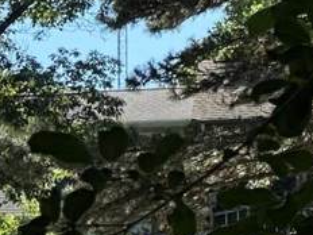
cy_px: 427
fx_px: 3834
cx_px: -444
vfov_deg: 3.5
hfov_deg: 4.6
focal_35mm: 424
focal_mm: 9
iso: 32
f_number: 2.8
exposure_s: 1/275
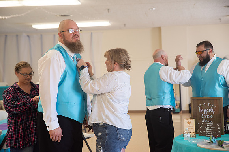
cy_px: 76
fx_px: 445
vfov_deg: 19.5
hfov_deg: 28.8
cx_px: 114
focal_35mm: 70
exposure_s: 1/160
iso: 200
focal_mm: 70
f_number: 3.5
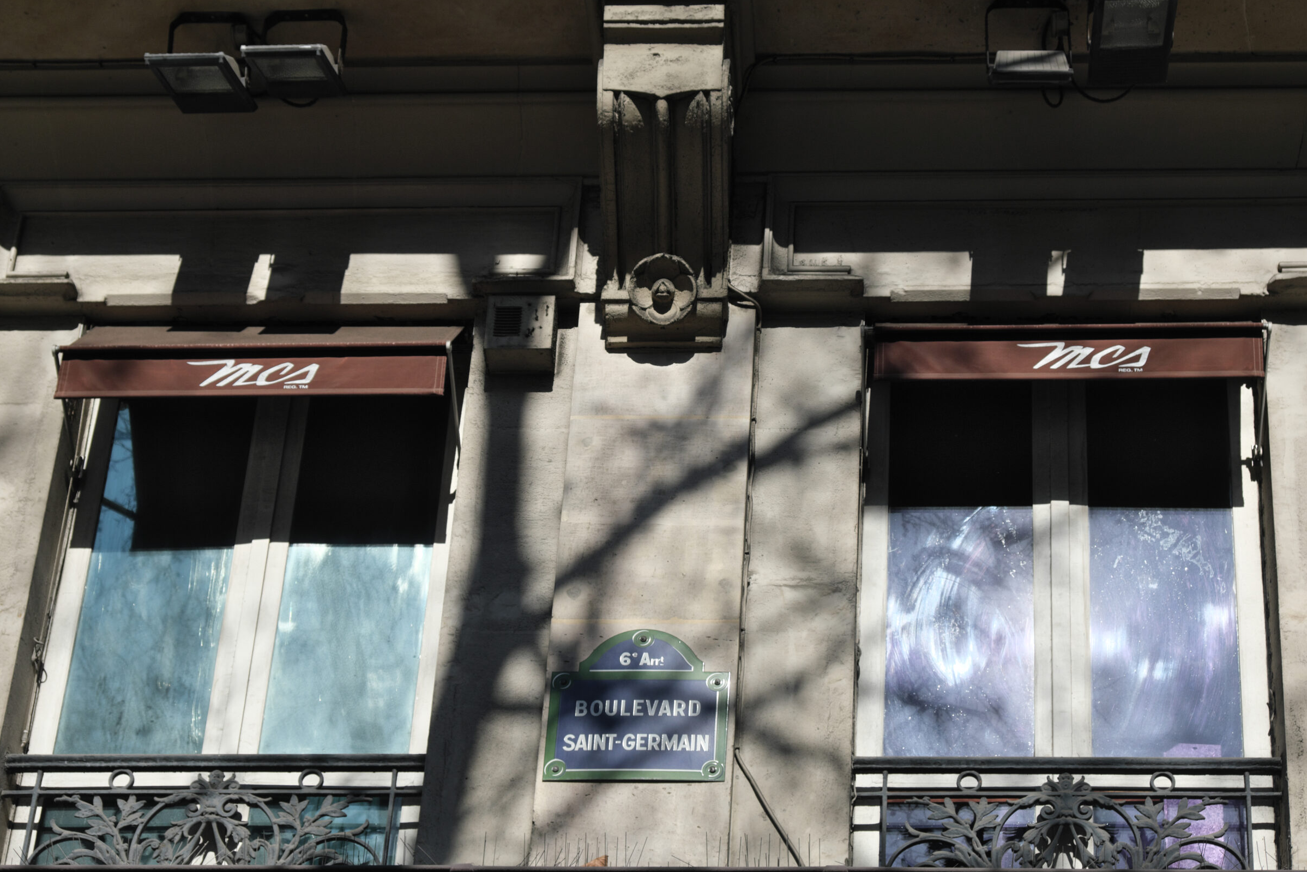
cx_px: 645
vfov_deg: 21.6
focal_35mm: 63
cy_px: 410
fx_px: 2288
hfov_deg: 31.9
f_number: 5.6
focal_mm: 39
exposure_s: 1/1300
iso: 125
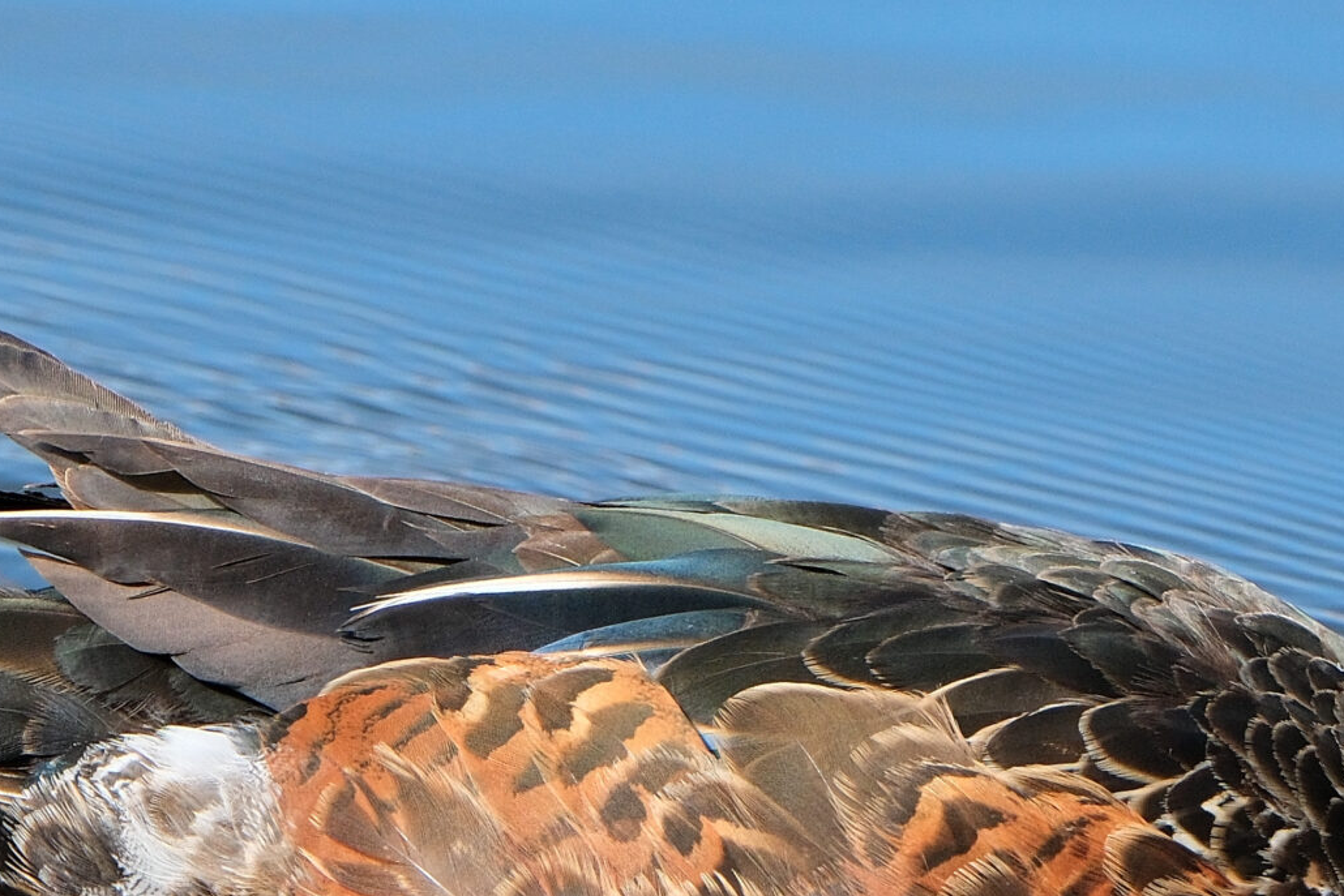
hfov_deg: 1.4
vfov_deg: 0.9
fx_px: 55668
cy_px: 842
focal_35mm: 1491
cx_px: 1048
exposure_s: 1/500
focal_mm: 400
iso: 640
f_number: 8
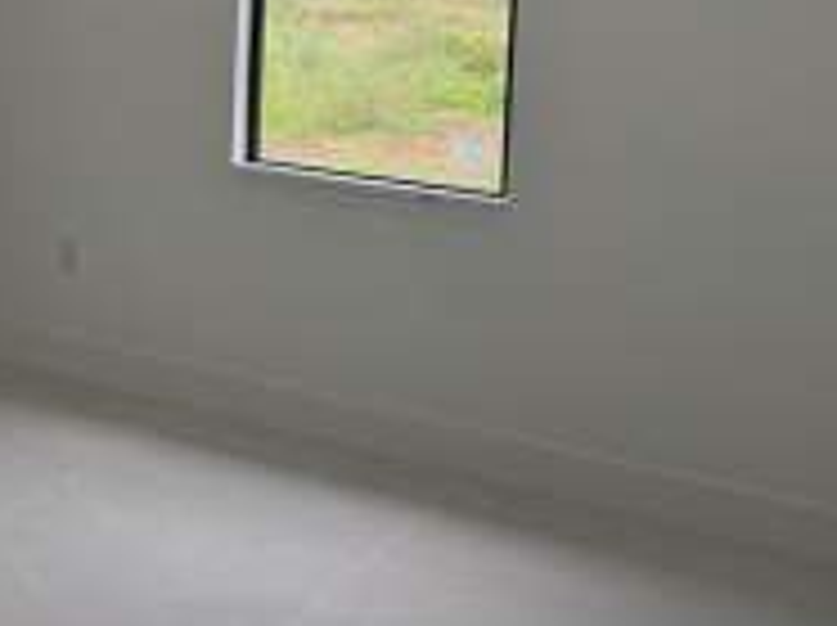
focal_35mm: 62
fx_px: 1497
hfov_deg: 27.5
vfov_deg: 22.5
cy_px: -23
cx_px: -166
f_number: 1.78
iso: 80
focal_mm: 6.76
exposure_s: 1/177
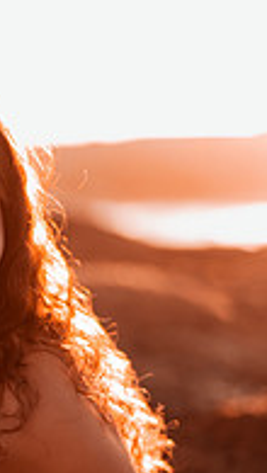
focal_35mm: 140
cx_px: -83
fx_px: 1758
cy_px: 424
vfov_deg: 15.2
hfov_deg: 8.6
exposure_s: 1/1250
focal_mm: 58
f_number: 1.8
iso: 50
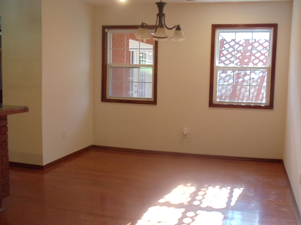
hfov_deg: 36.1
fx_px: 461
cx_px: 164
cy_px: 106
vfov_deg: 27.5
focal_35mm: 53
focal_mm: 6
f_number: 3.5
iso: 200
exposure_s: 1/30
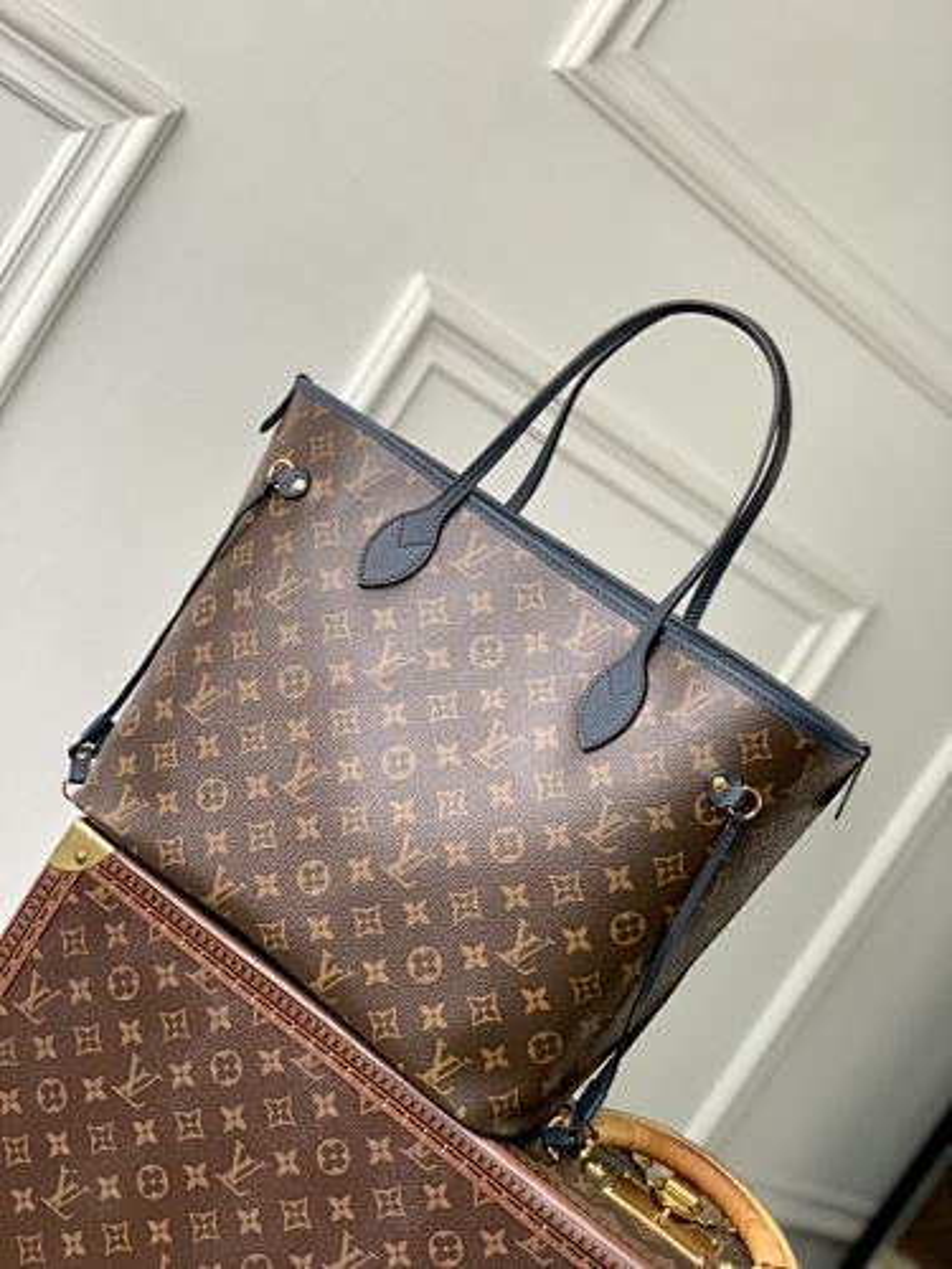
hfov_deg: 28.0
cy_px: 634
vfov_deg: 36.8
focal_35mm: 52
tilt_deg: -4.1
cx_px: 476
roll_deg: -33.5
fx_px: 1907
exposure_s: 1/66
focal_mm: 6
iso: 125
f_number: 2.4
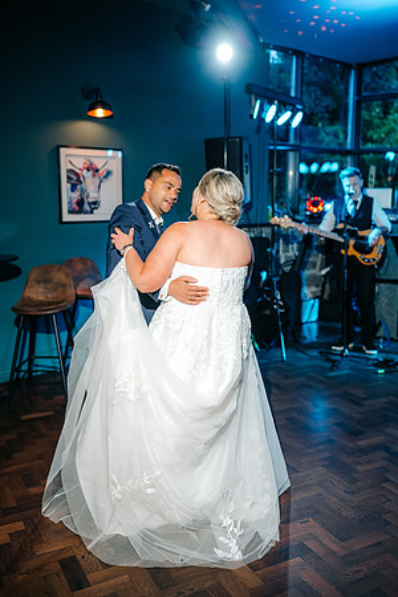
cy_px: 298
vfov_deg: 54.4
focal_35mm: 35
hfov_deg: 37.9
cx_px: 199
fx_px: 580
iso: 400
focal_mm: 35
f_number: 1.8
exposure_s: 1/200
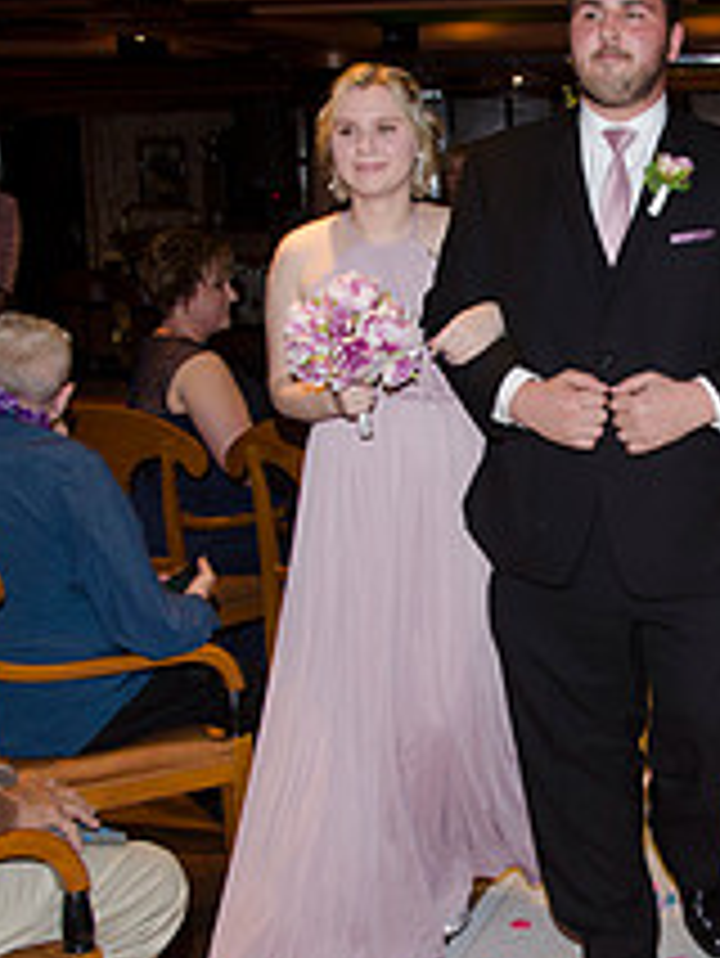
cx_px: 648
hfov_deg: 21.5
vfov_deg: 29.0
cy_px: 490
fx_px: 1856
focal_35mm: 67
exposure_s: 1/60
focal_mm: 22
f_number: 5.6
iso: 400
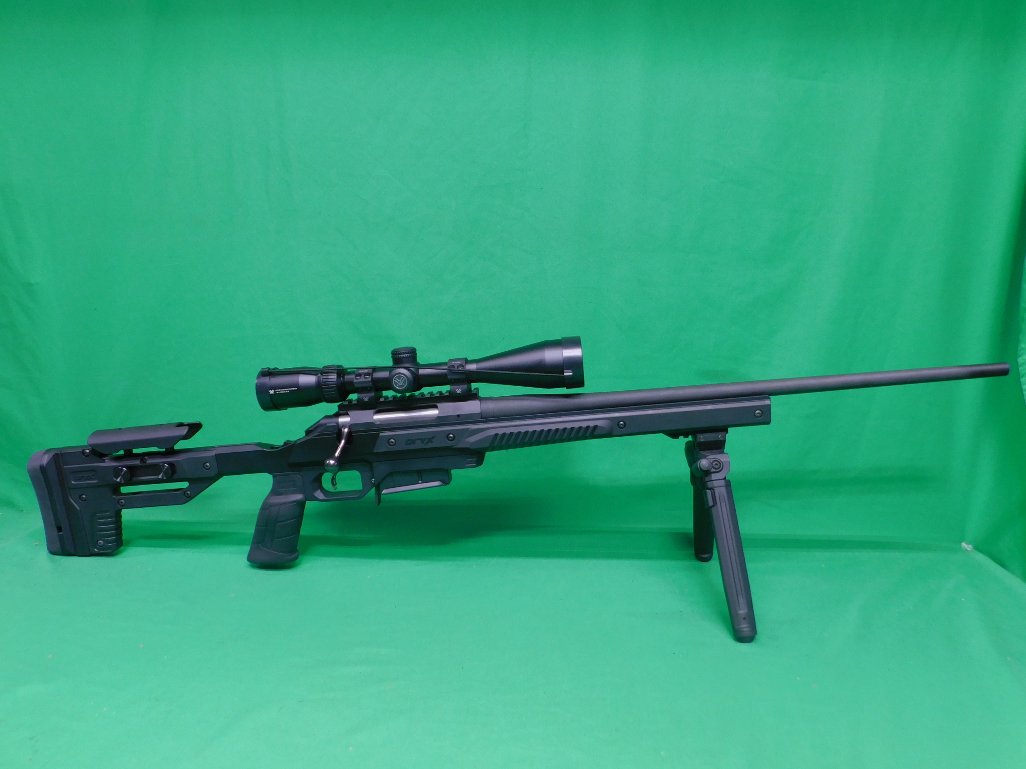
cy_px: 384
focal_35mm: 23
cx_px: 513
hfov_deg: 73.9
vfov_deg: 58.9
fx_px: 682
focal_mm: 4
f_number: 3
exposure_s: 1/30
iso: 140
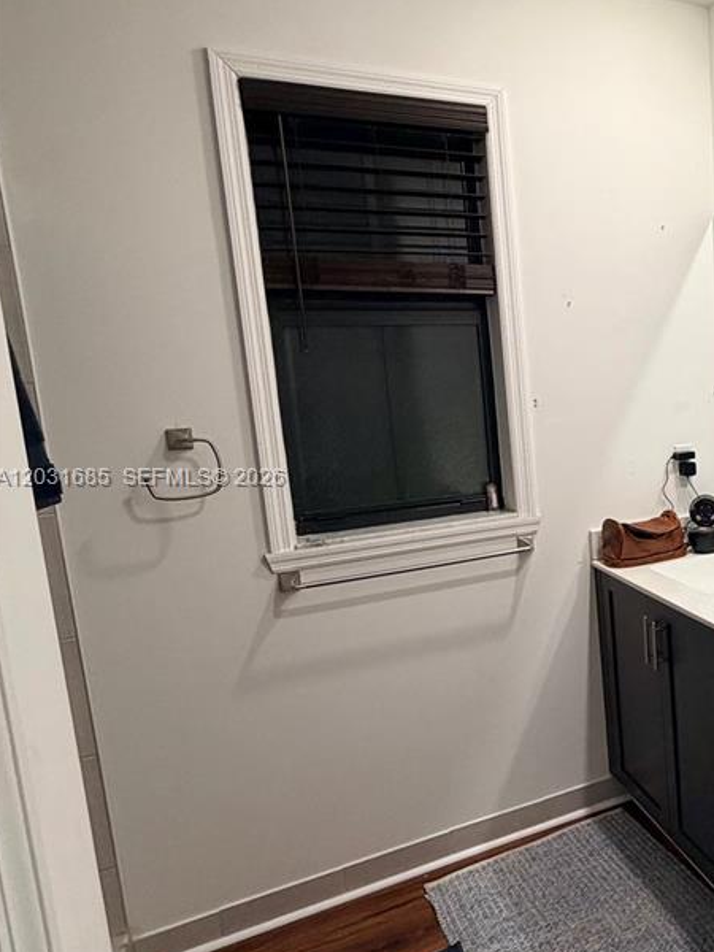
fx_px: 770
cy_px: 479
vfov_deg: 63.4
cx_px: 704
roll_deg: +2.1
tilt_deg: -8.8
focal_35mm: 28
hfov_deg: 43.2
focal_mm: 2.22
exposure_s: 1/60
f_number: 2.2
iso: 200
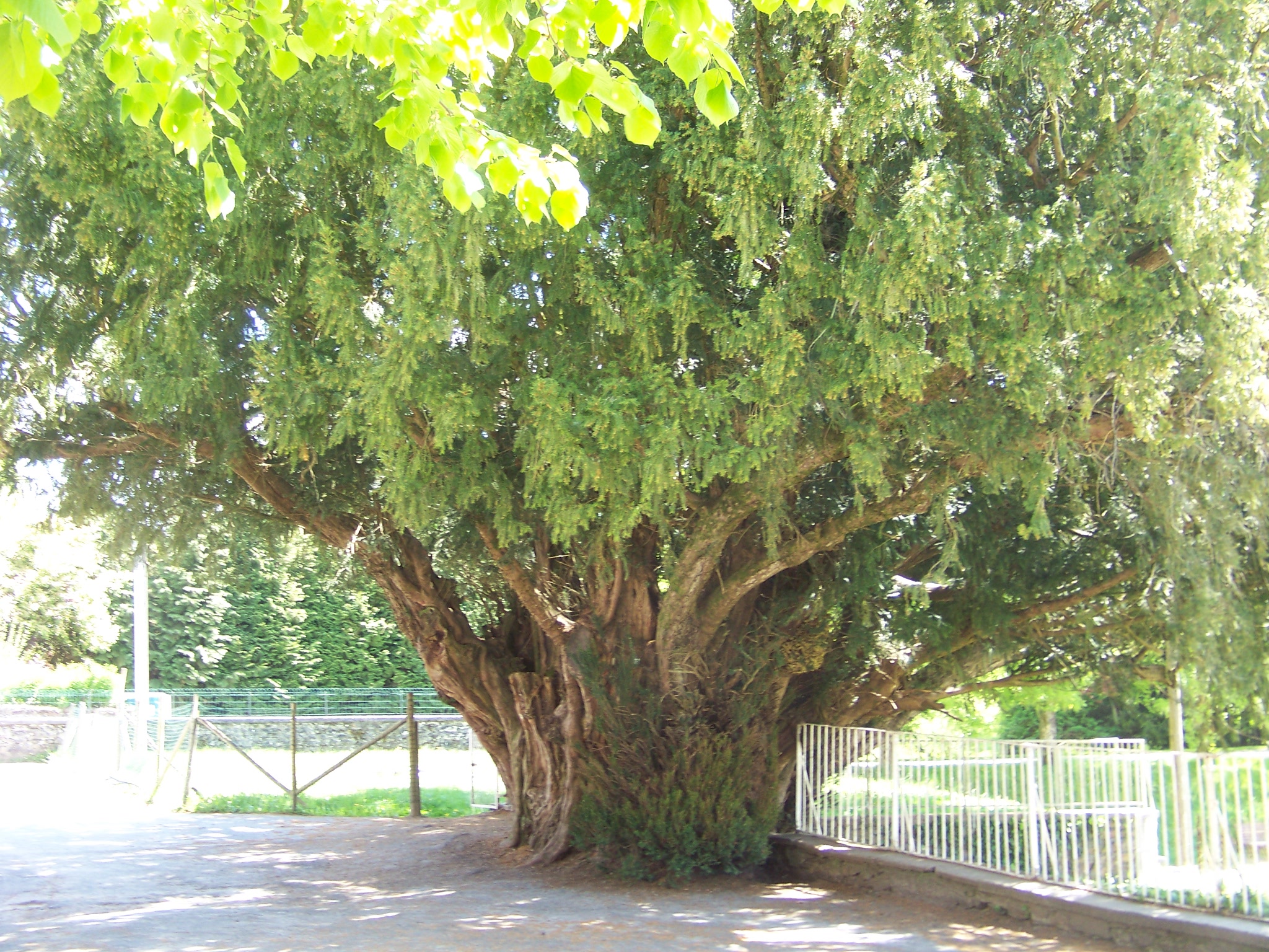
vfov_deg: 29.7
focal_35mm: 49
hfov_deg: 38.9
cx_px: 634
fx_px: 1796
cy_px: 476
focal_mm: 7.6
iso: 68
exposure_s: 1/30
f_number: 2.8
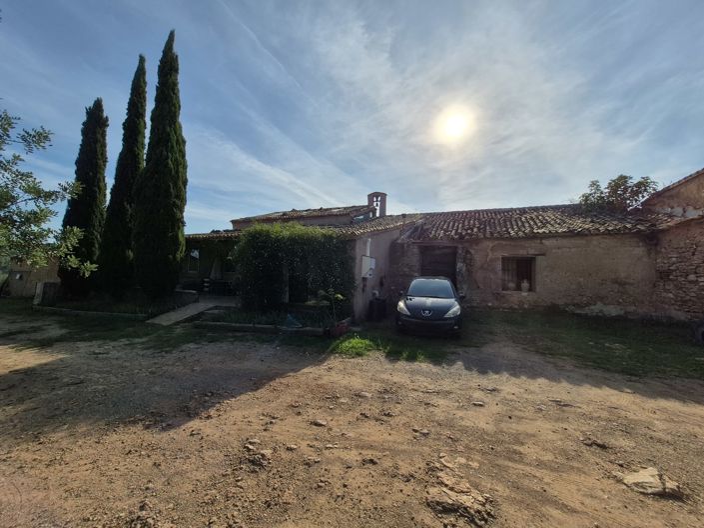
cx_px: 352
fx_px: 264
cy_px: 264
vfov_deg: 89.9
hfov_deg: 106.2
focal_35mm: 13
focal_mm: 1.74
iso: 50
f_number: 2.2
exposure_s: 1/4592
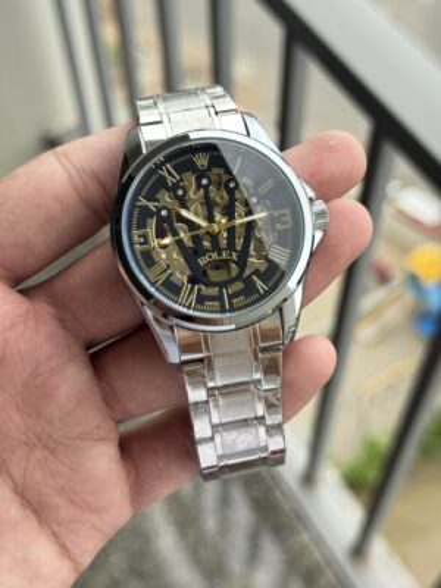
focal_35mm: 48
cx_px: 220
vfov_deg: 39.7
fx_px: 815
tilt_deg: -56.8
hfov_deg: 30.3
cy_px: 294
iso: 64
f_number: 1.78
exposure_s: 1/540
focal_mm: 6.76
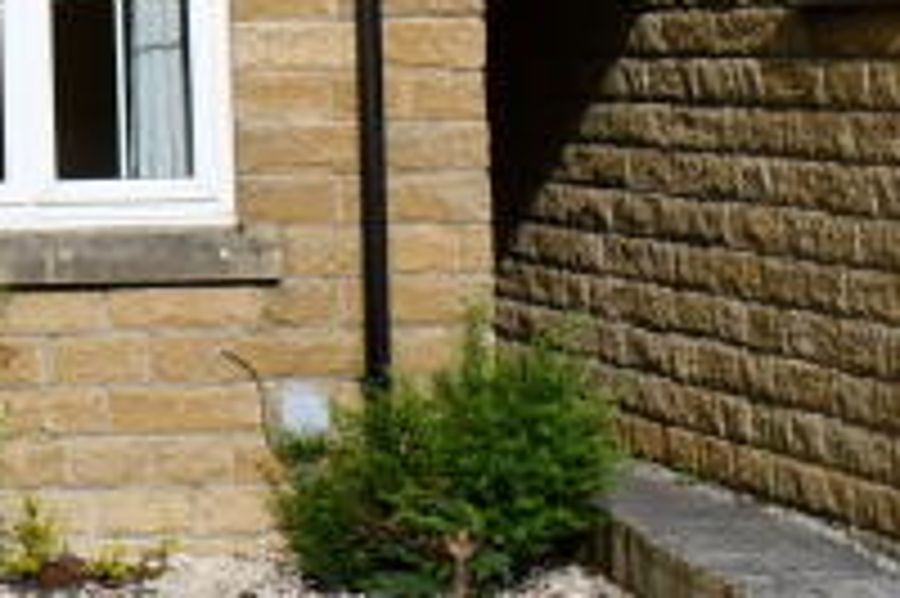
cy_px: -279
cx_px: -682
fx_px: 3447
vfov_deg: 9.7
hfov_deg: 13.5
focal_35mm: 138
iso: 100
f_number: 9
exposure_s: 1/320
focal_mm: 18
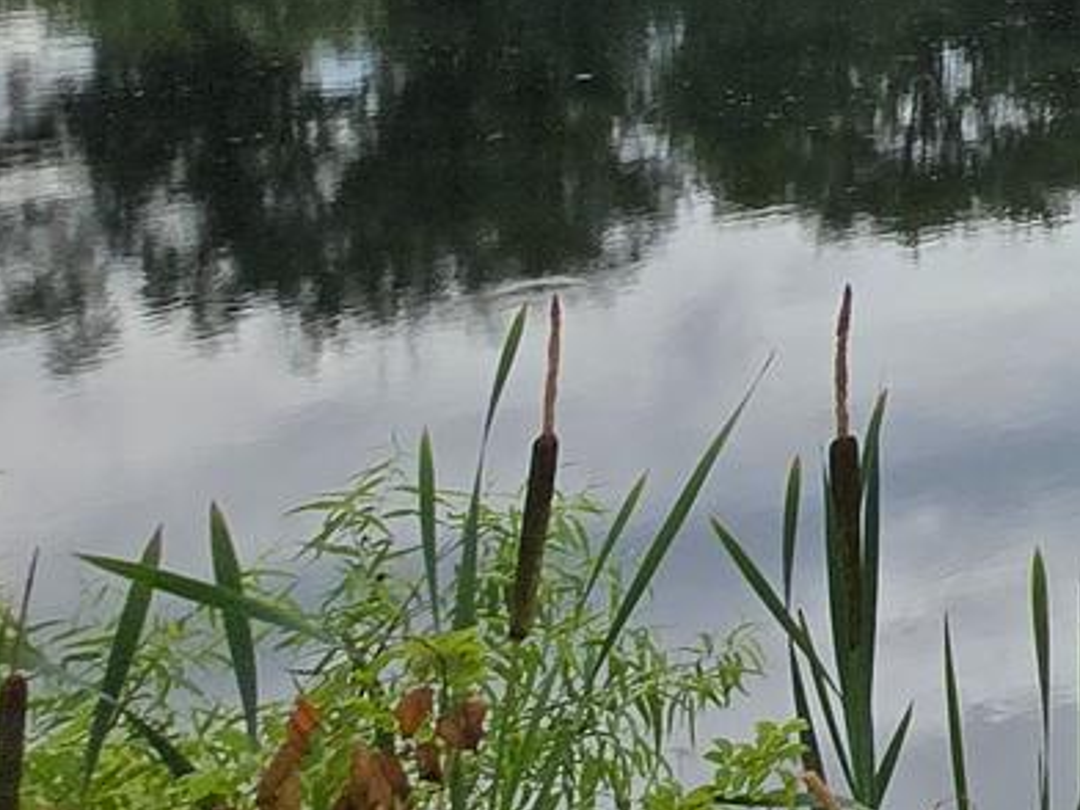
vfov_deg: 20.3
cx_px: 2372
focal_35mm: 68
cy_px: -149
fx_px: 2122
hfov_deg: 16.8
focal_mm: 1.7
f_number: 2.2
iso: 25
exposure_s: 1/1255
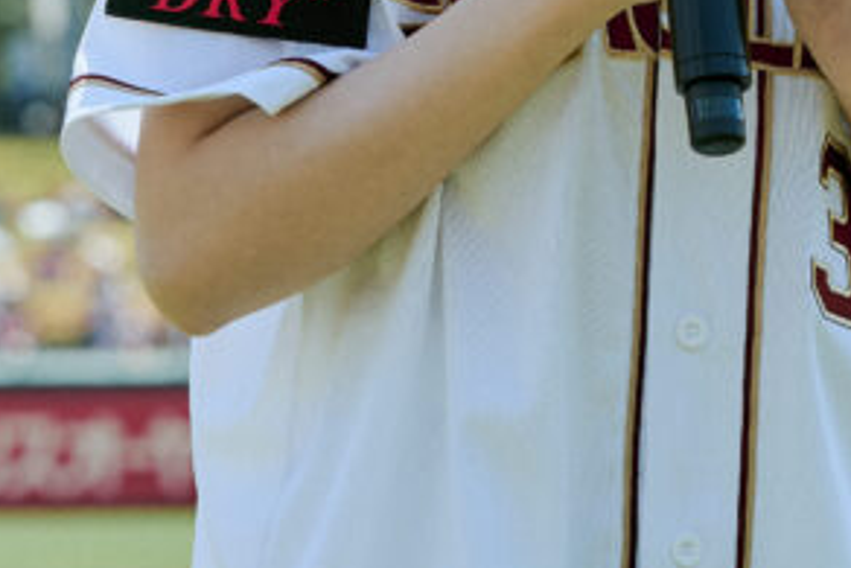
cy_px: -204
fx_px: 10193
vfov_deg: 3.2
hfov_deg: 4.8
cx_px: 583
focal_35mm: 431
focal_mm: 105
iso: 200
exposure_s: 1/400
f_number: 6.3
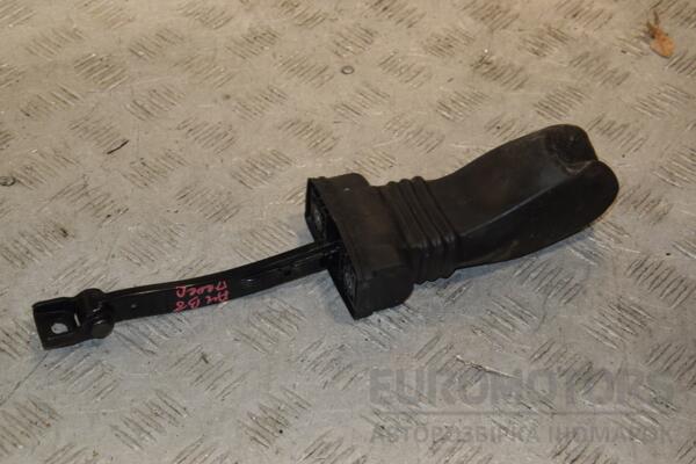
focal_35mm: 78
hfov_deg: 26.0
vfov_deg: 17.5
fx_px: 1508
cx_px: 348
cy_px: 232
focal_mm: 52
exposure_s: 1/200
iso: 800
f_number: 9
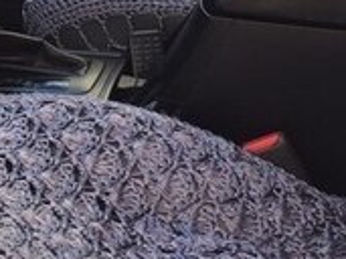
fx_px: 1119
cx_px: -22
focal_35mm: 112
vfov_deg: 12.8
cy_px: -66
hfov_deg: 17.1
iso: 32
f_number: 2.2
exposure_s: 1/100
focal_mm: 4.15
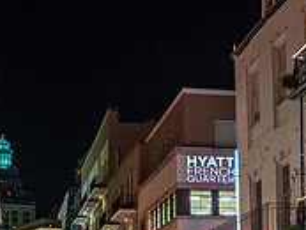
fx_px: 770
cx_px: 138
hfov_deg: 22.5
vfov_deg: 16.7
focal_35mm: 87
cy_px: 227
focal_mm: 18
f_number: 2.8
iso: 3200
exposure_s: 1/30
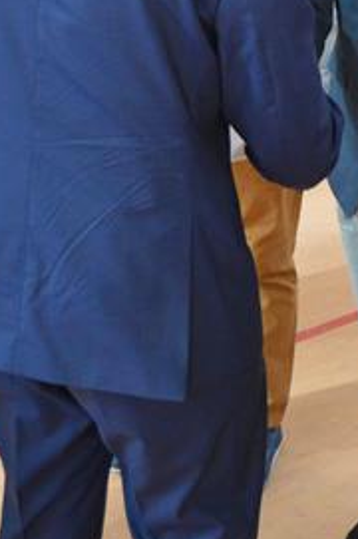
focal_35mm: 84
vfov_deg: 23.6
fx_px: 1256
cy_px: 64
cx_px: 362
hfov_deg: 15.9
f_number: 3.8
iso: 3200
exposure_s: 1/200
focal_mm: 24
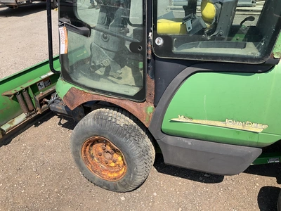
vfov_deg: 48.2
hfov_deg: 61.7
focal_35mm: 29
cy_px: 106
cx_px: 140
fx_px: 235
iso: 25
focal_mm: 3
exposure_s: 1/1098
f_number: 1.8
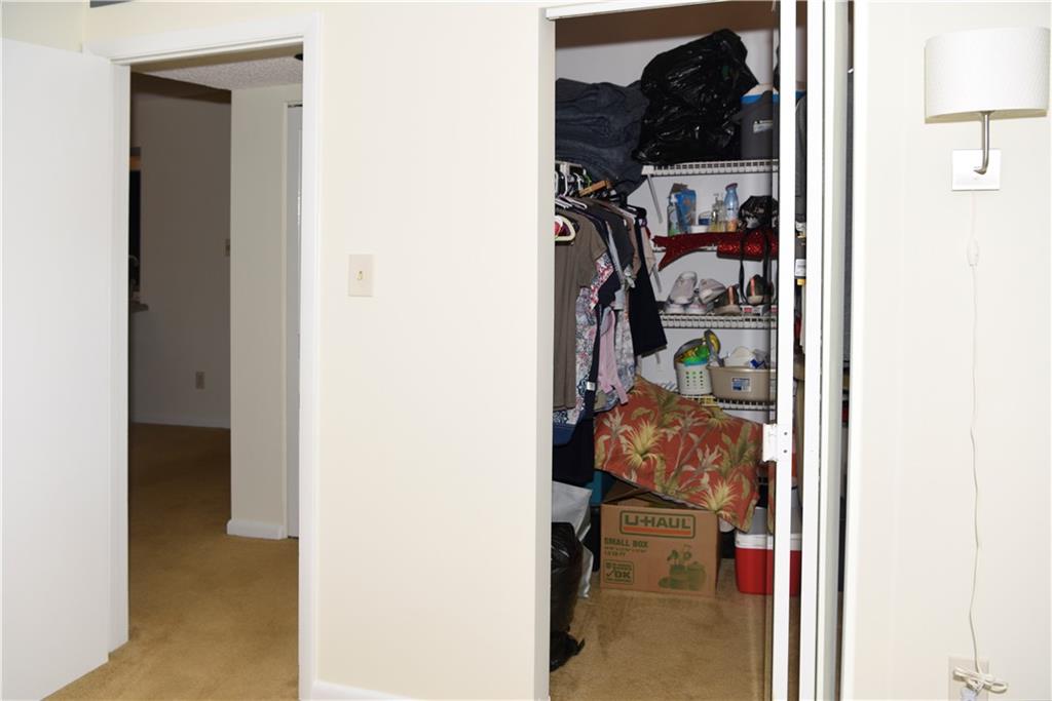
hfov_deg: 61.9
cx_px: 526
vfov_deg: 43.6
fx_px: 877
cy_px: 350
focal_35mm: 30
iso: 250
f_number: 5
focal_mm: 30
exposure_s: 1/60
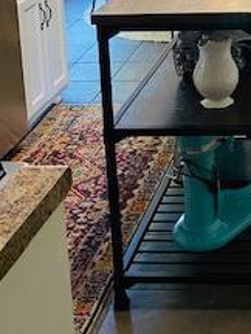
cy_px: -71
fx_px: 744
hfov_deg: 18.0
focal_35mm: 77
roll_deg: +0.8
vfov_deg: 23.1
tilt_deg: -8.2
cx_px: 318
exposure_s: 1/60
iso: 320
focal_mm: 4.25
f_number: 1.8
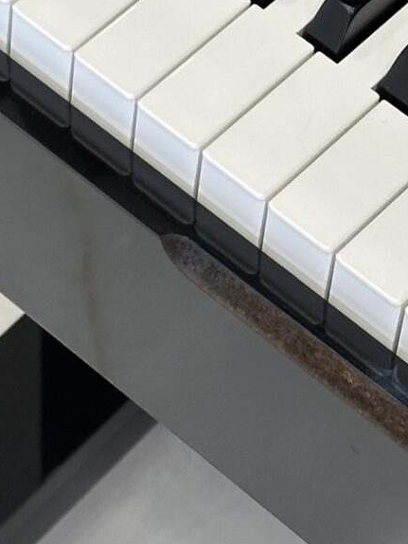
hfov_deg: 6.9
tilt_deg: -49.7
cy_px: -192
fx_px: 3361
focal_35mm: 214
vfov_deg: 9.1
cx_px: 233
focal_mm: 6.86
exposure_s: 1/50
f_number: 1.78
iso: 80
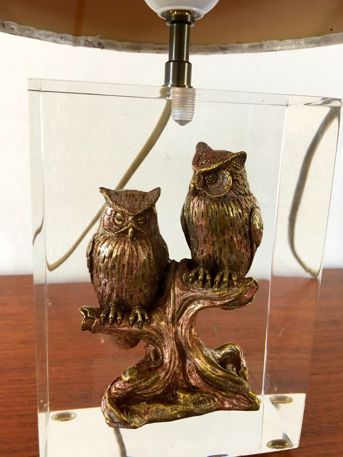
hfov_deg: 48.2
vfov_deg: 61.7
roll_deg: -0.2
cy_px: 228
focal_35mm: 29
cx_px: 172
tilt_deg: -14.2
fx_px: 383
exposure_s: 1/33
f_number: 2.2
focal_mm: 4.15
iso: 160
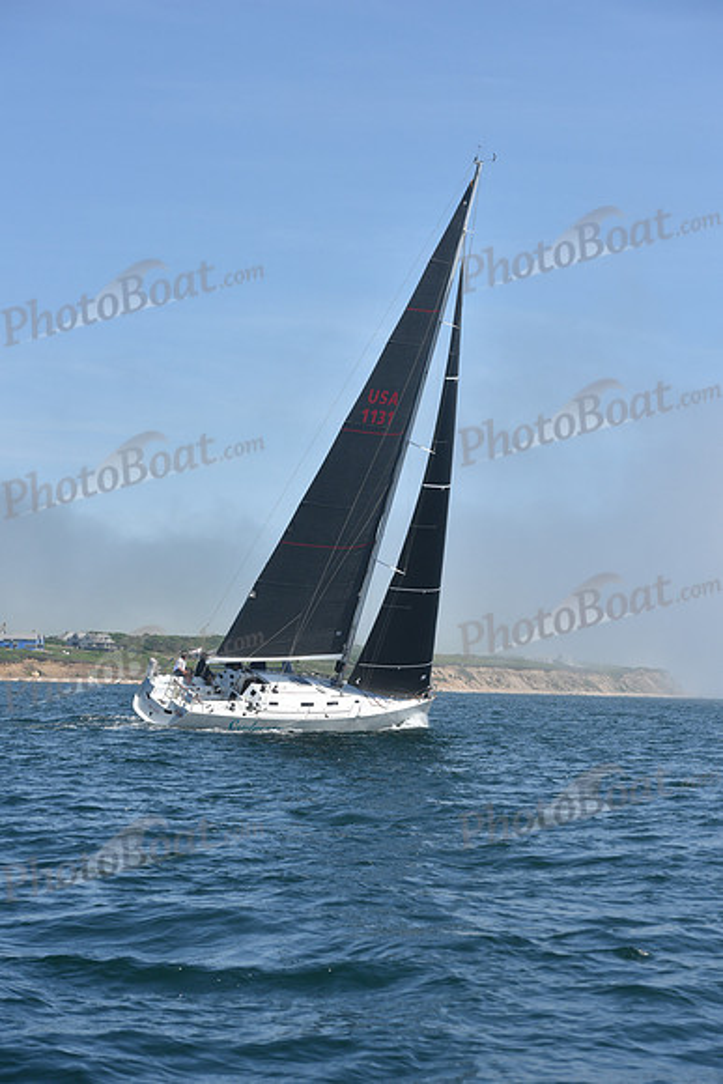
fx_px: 2107
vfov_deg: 28.8
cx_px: 362
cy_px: 542
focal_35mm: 70
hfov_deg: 19.5
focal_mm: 70
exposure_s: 1/1600
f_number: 7.1
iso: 320
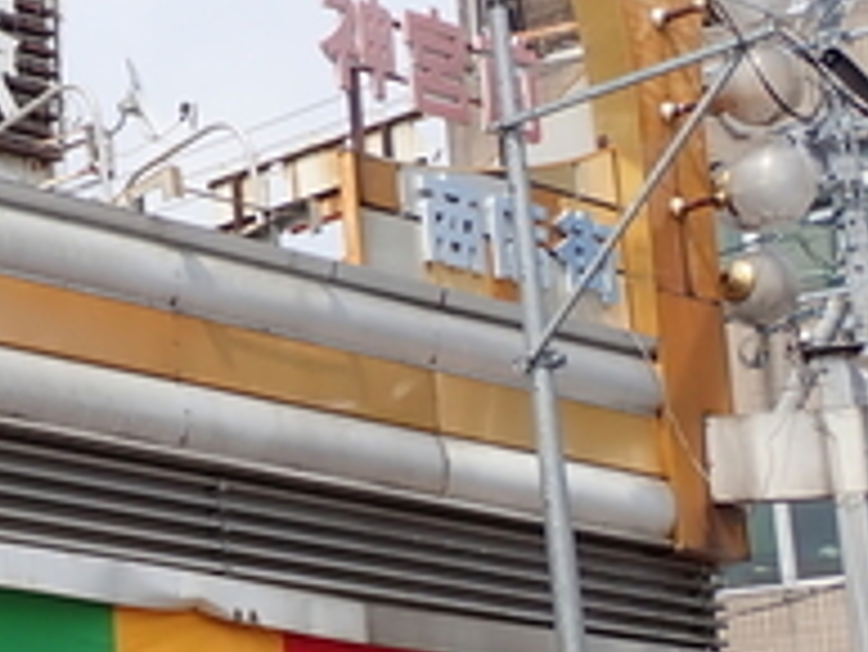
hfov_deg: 15.3
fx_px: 2961
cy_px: 387
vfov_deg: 12.6
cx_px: -468
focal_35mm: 118
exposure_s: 1/800
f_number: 3.5
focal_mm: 6.86
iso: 100
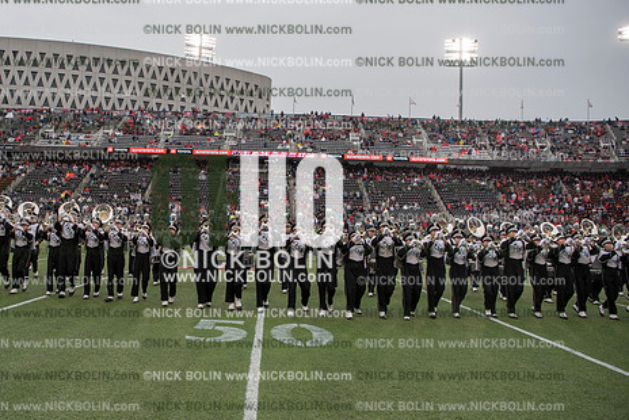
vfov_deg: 43.7
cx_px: 247
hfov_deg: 61.3
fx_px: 524
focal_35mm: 30
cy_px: 219
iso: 250
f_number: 3.5
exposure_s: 1/800
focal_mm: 24
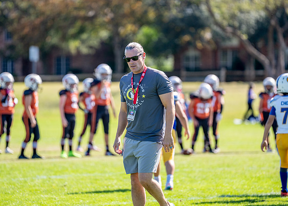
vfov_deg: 6.3
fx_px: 1880
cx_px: 143
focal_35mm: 230
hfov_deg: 8.8
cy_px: 101
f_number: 2.8
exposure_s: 1/3200
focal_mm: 200
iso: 320
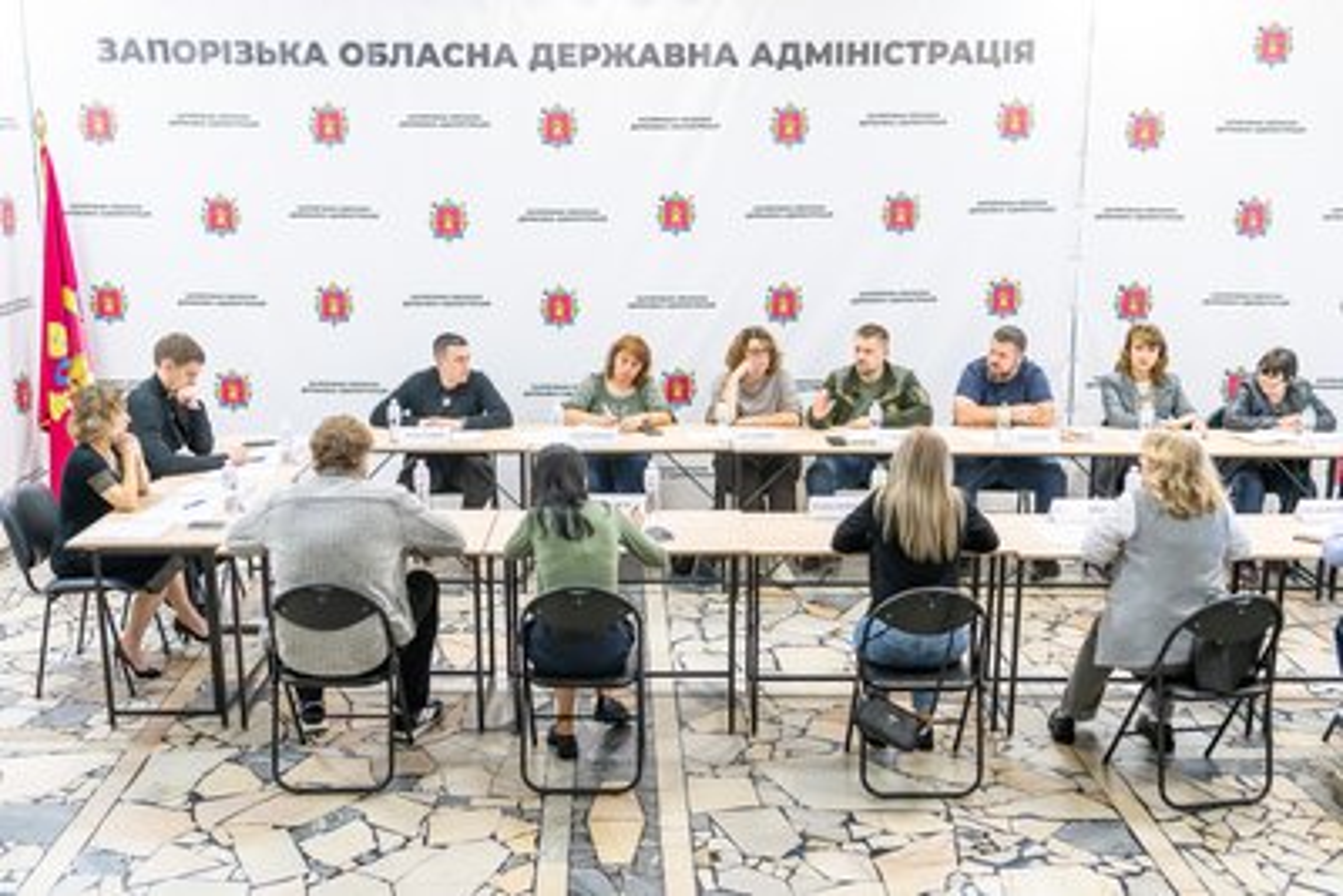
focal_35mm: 38
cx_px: 642
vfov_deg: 34.9
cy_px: 486
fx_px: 1427
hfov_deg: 50.4
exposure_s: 1/80
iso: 1600
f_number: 2
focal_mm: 35
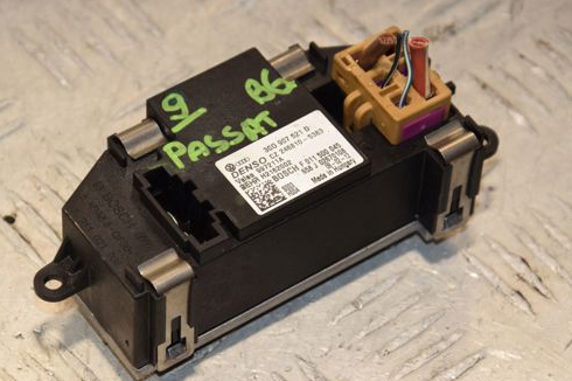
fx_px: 3265
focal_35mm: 206
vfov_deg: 6.7
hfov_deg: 10.0
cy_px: 178
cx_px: 260
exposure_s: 1/200
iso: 800
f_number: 7.1
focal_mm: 105
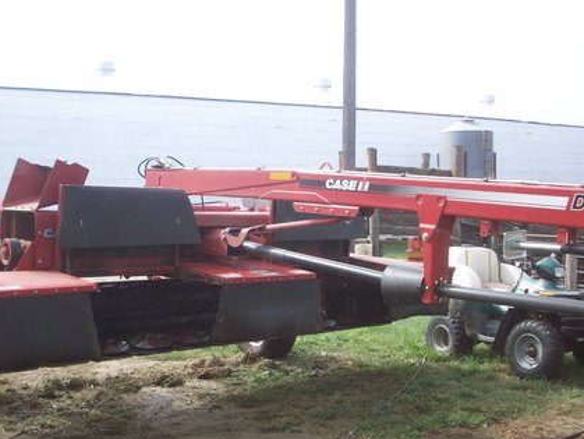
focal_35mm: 48
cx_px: 261
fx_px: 810
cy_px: 272
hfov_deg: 39.6
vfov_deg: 30.2
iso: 80
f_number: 2.8
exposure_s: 1/461
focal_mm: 6.2
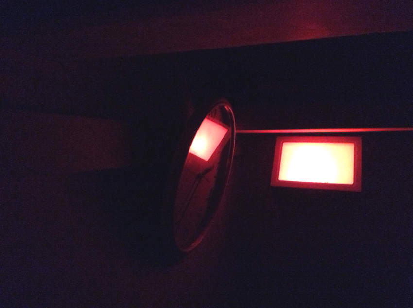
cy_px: 154
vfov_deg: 42.8
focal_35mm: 33
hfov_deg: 55.4
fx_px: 393
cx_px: 206
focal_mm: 3.3
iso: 640
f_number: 2.4
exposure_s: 1/15
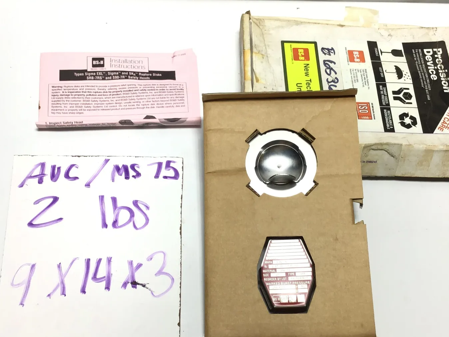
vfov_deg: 31.5
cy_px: 188
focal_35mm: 46
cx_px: 237
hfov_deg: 41.2
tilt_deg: -63.7
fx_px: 597
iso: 25
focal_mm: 3.3
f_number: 2.4
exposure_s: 1/153
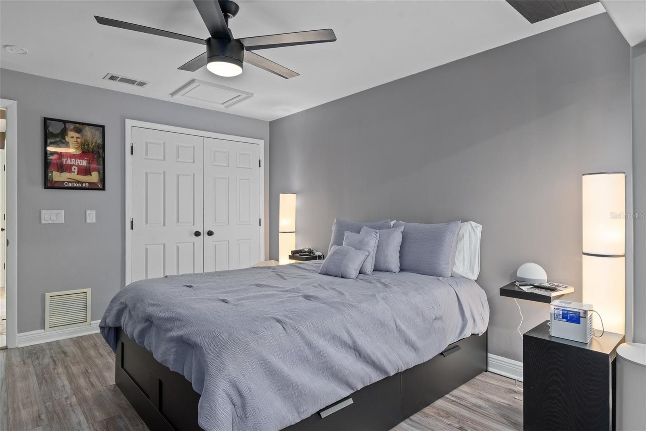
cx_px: 323
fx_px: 359
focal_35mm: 20
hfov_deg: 84.0
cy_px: 216
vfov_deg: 61.9
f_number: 8
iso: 320
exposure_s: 1
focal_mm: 20
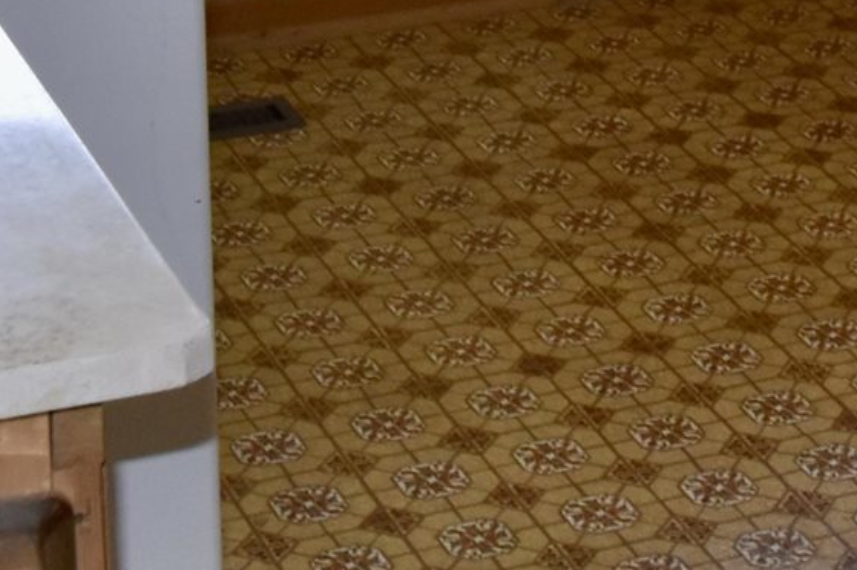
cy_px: -555
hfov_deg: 15.4
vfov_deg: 9.7
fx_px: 3140
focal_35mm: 132
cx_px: 780
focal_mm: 16
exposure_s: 1/125
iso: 720
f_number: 5.6
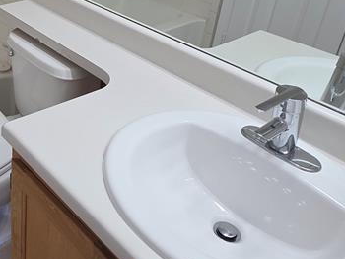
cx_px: 15
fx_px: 378
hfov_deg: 43.3
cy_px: 35
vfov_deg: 35.8
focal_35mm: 38
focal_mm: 2.2
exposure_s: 1/120
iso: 160
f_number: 2.2
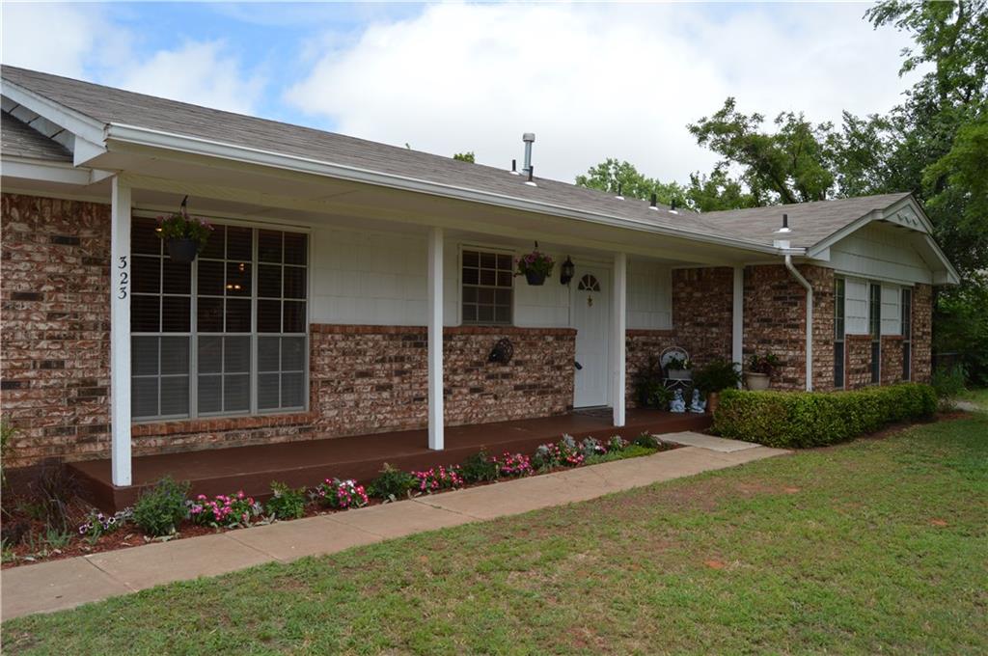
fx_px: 740
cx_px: 494
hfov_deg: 67.4
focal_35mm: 27
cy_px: 328
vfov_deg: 47.8
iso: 100
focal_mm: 18
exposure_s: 1/250
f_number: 8
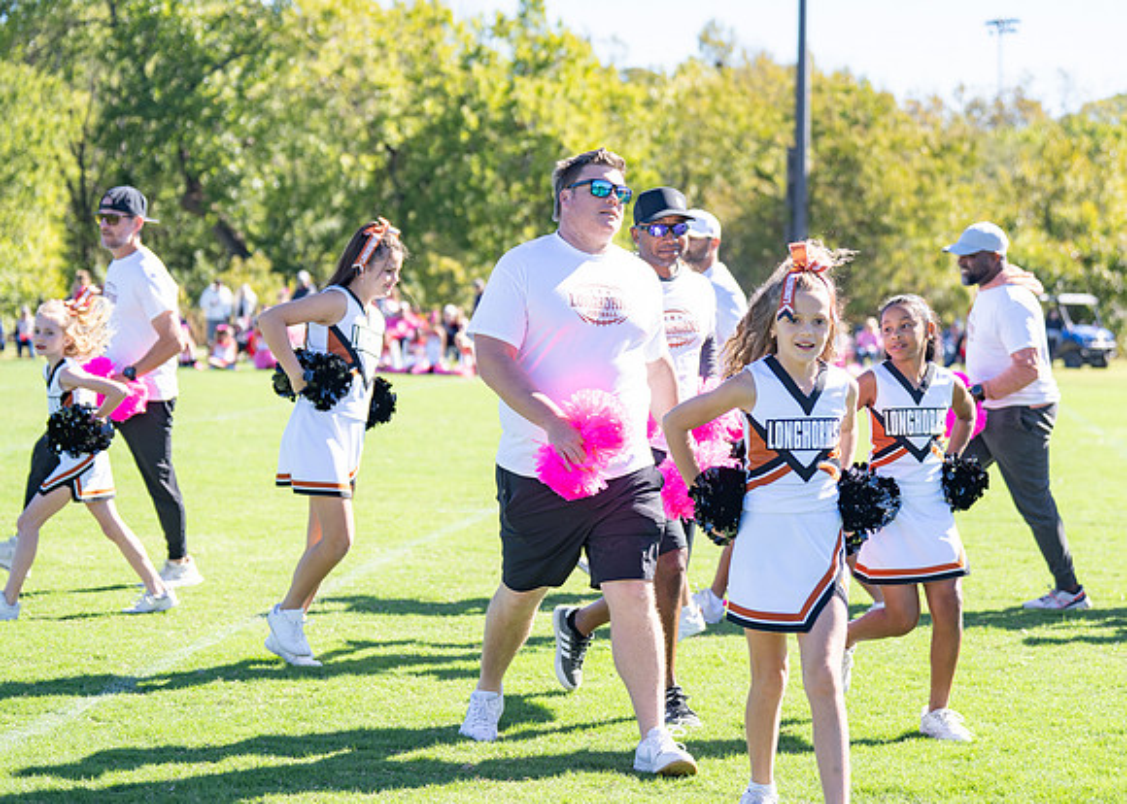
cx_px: 606
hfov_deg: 22.5
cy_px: 347
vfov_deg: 16.2
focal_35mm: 88
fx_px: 2828
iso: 200
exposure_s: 1/1600
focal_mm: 70
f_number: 2.8
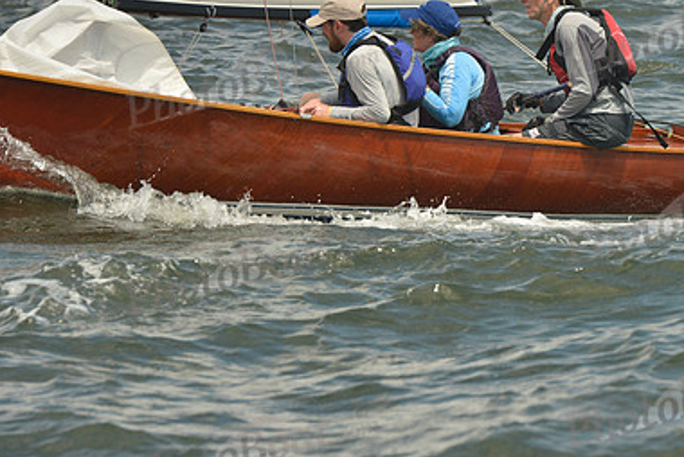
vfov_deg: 4.5
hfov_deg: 6.7
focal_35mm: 305
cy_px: 150
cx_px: 473
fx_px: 5799
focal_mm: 200
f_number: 11
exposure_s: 1/1250
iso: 400
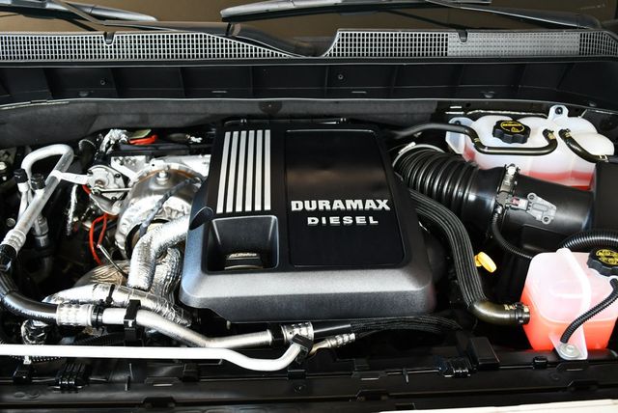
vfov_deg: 36.9
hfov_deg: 53.1
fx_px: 619
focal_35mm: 36
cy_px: 206
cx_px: 309
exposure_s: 1/250
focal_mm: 18
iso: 720
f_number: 3.5
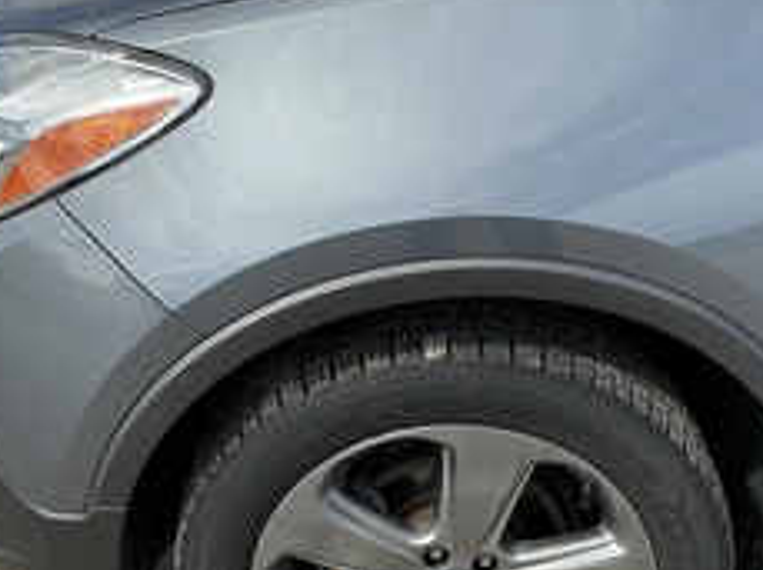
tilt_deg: -32.4
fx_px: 1078
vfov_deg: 29.4
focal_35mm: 49
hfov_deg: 38.9
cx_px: 430
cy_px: 373
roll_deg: -2.5
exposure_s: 1/1076
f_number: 1.8
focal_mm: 3
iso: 25
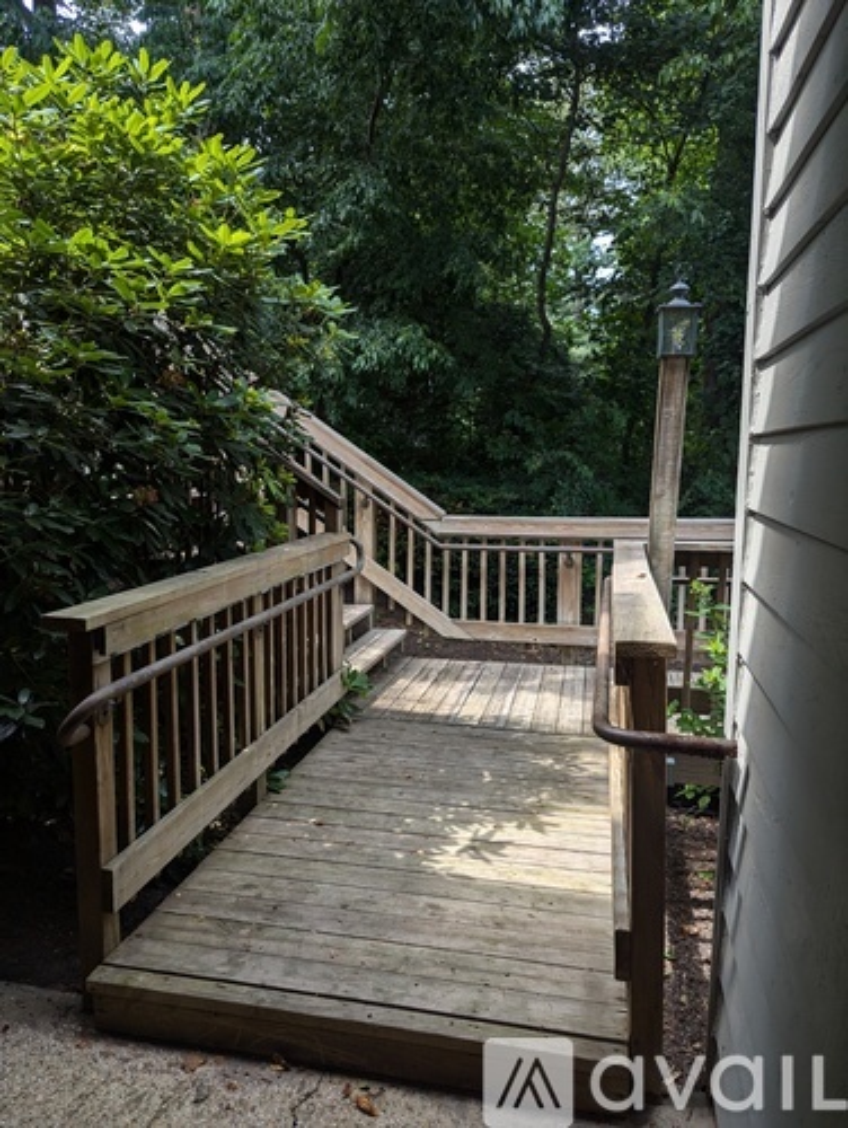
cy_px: 564
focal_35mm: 24
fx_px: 783
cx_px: 424
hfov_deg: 56.9
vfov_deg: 71.5
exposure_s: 1/464
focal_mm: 6.81
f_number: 1.85
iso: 44
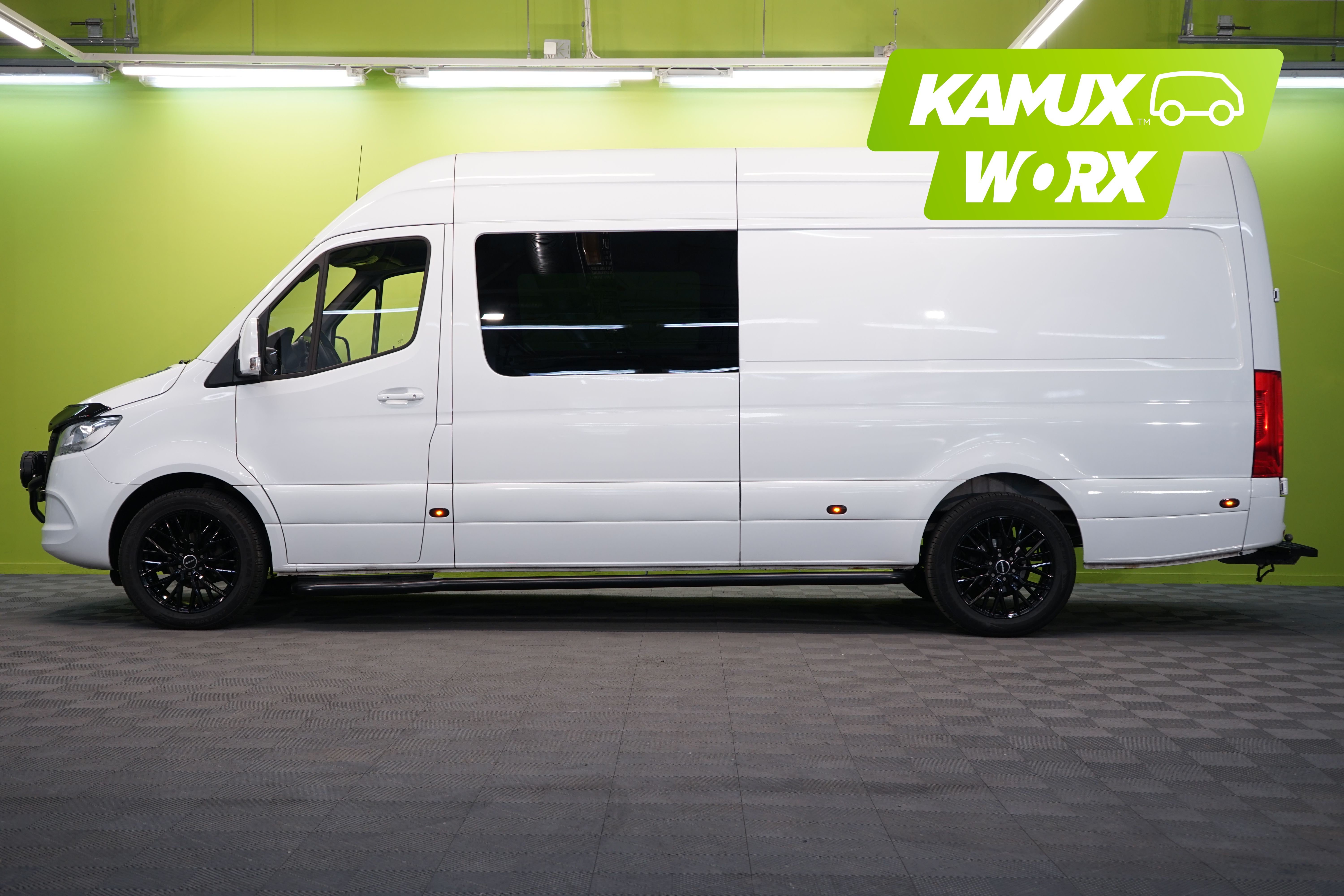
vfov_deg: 30.5
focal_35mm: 44
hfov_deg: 44.5
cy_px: 448
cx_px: 672
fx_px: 1643
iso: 400
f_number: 5.6
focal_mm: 44
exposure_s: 1/30
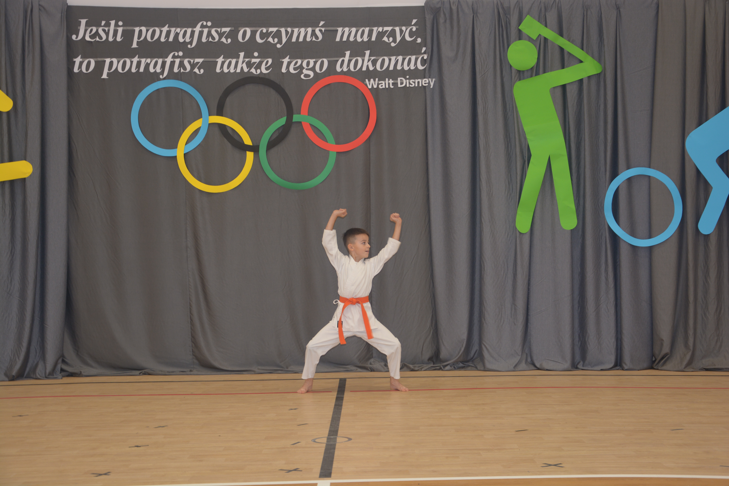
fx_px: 1154
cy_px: 243
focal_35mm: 57
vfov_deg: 23.8
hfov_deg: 35.1
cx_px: 364
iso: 280
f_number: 4.5
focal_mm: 38
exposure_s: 1/30
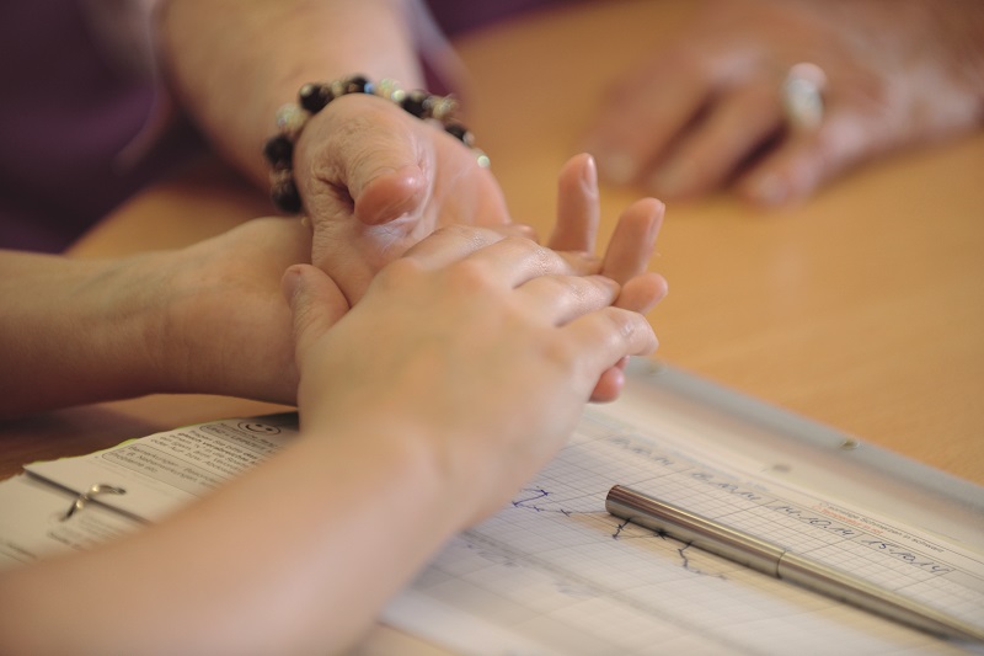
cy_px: 328
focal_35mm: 200
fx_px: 5465
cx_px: 492
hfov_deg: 10.3
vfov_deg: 6.9
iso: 800
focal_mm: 200
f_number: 2.8
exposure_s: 1/200
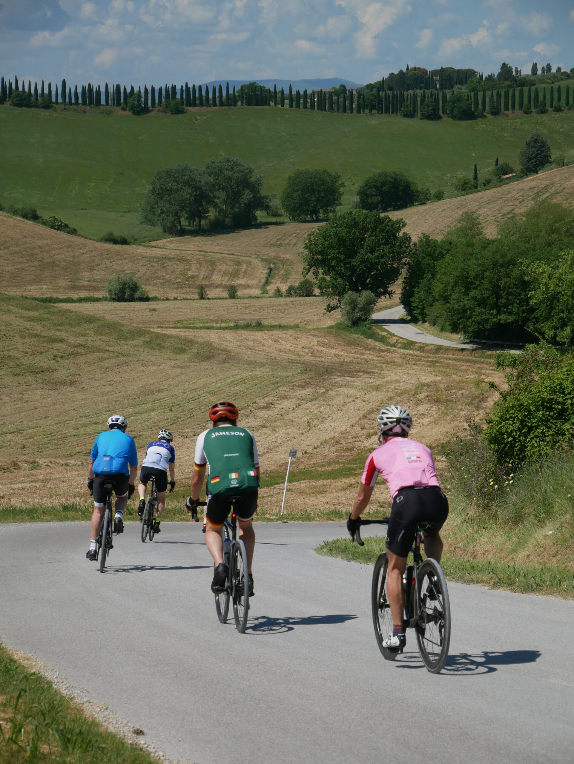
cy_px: 382
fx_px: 2519
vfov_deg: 17.3
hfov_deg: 13.0
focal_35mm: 114
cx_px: 287
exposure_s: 1/2000
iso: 250
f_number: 5.6
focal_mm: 57
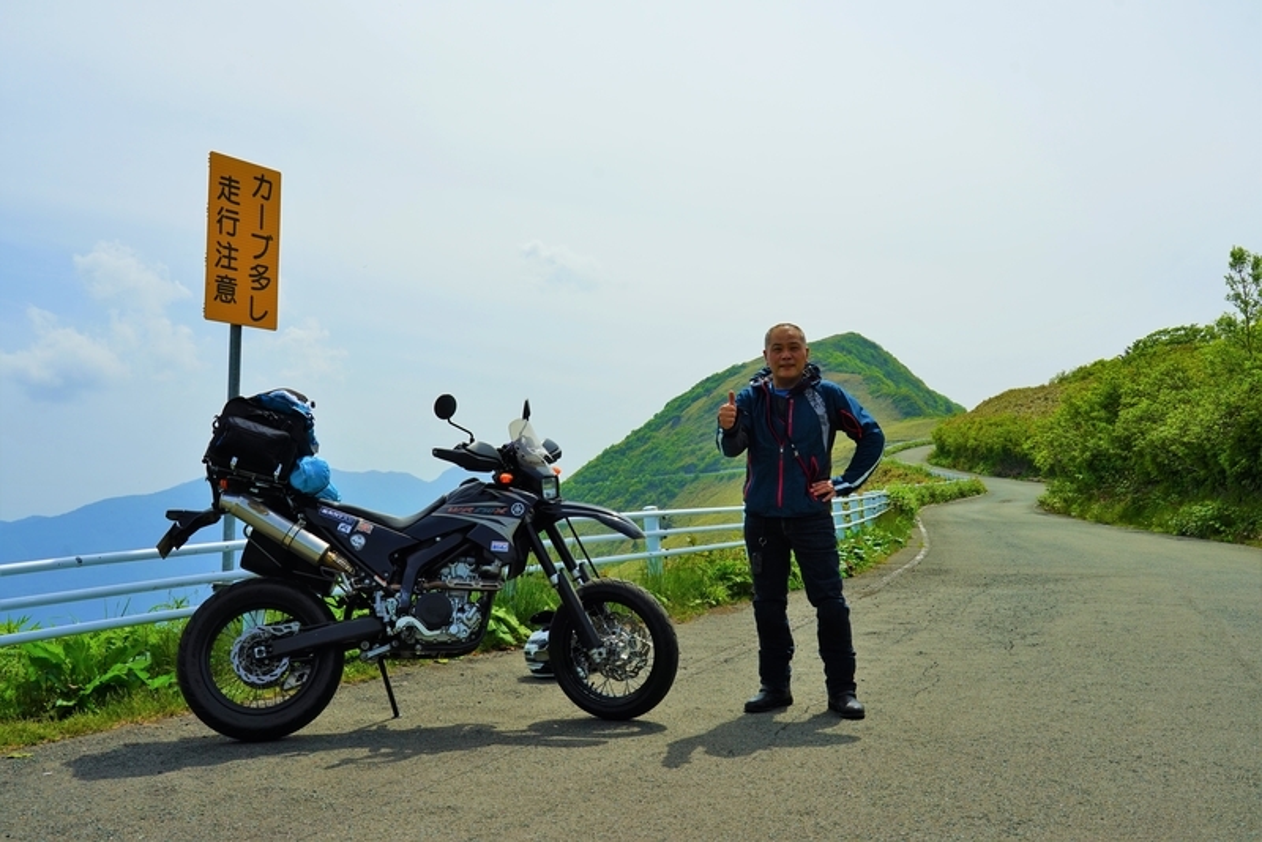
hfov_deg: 60.3
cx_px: 631
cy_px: 421
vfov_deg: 42.4
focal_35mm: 31
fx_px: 1087
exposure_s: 1/250
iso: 100
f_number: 11
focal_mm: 31
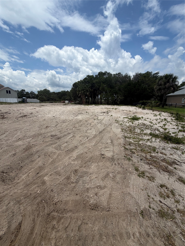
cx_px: 92
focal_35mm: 14
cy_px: 123
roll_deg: +0.7
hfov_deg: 85.7
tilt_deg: -13.4
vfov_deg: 102.1
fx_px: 100
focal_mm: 2.22
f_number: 2.2
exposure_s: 1/1656
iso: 20
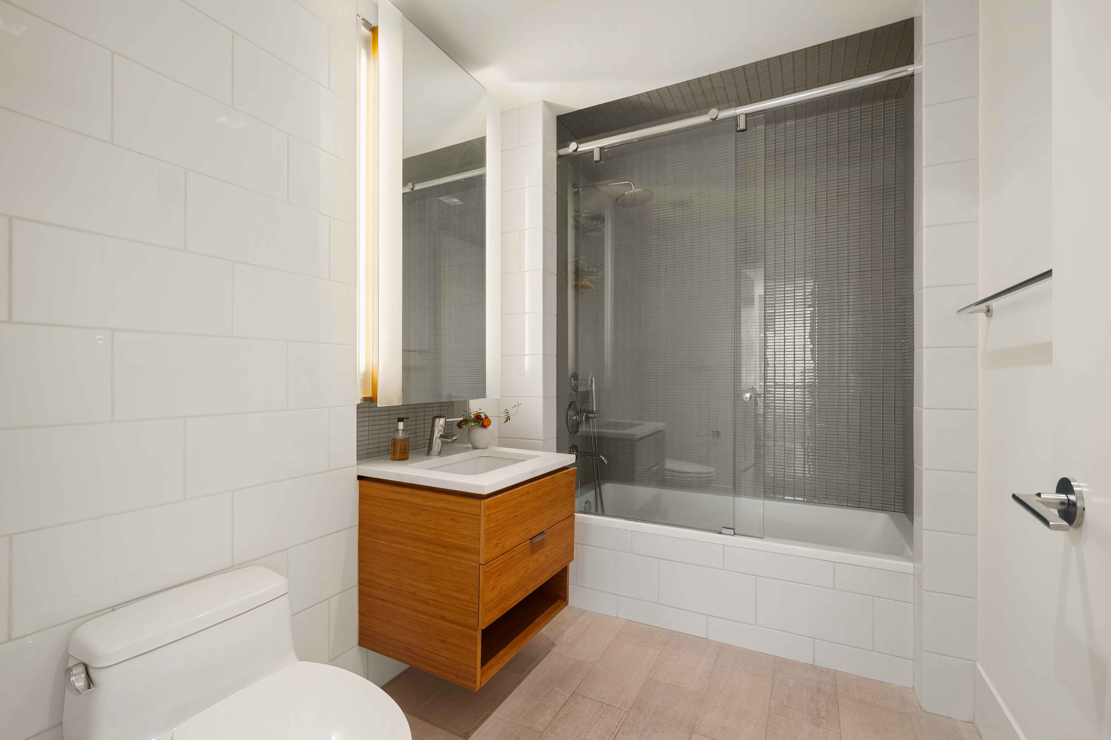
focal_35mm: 16
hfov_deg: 96.7
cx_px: 556
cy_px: 370
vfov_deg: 73.7
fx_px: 494
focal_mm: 16
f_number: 9
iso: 400
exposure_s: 1/1.25
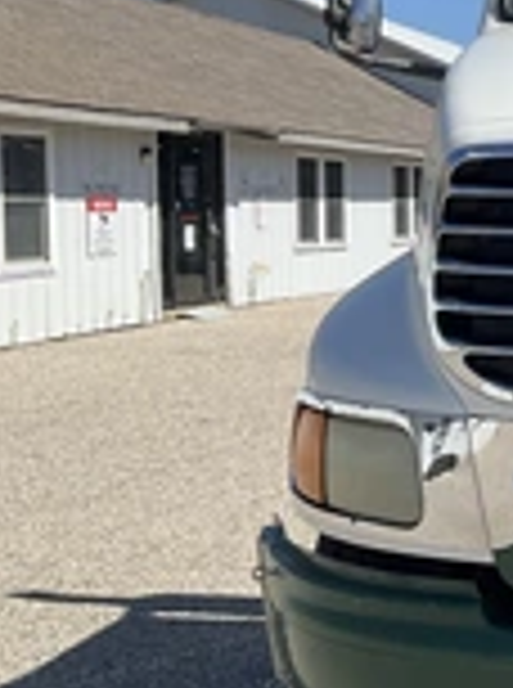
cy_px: 301
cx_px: 855
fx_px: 1508
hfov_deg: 16.8
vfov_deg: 25.7
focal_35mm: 76
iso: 25
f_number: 1.8
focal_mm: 3
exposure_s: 1/2058
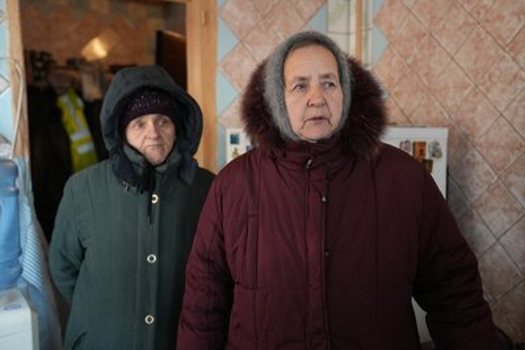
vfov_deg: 35.1
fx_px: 554
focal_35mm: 38
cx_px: 262
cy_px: 175
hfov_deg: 50.7
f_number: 2.8
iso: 3200
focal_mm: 38
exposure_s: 1/200
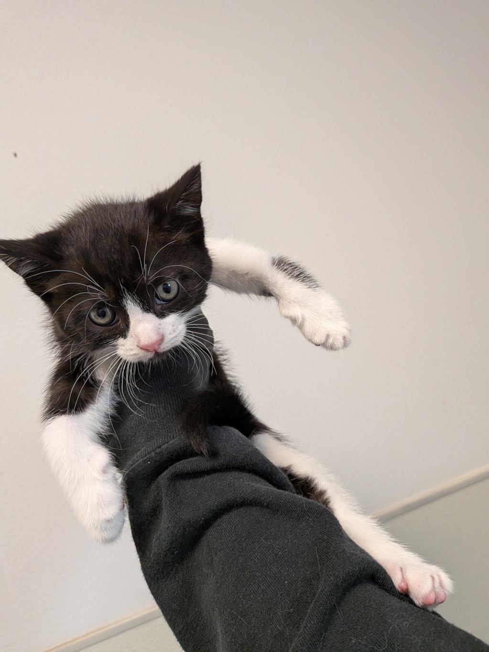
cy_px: 326
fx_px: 452
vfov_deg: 71.6
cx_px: 244
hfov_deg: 56.8
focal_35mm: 24
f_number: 1.7
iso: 467
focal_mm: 4.53
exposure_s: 1/120
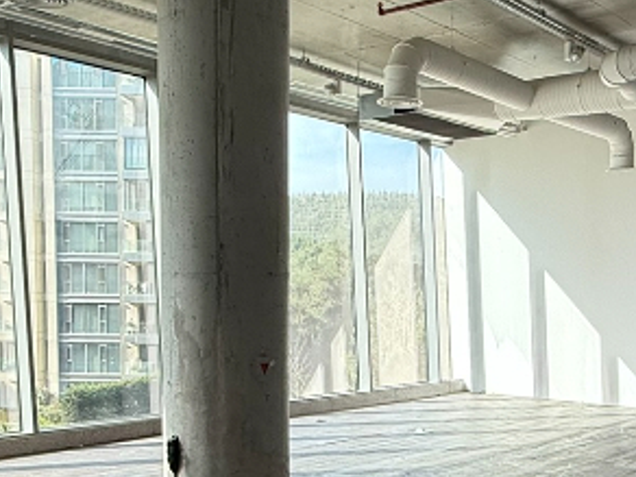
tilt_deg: -5.2
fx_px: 882
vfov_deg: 29.6
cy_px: 375
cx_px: 381
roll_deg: -0.9
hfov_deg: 39.5
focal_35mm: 48
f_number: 2.2
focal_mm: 2.22
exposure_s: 1/132
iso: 50
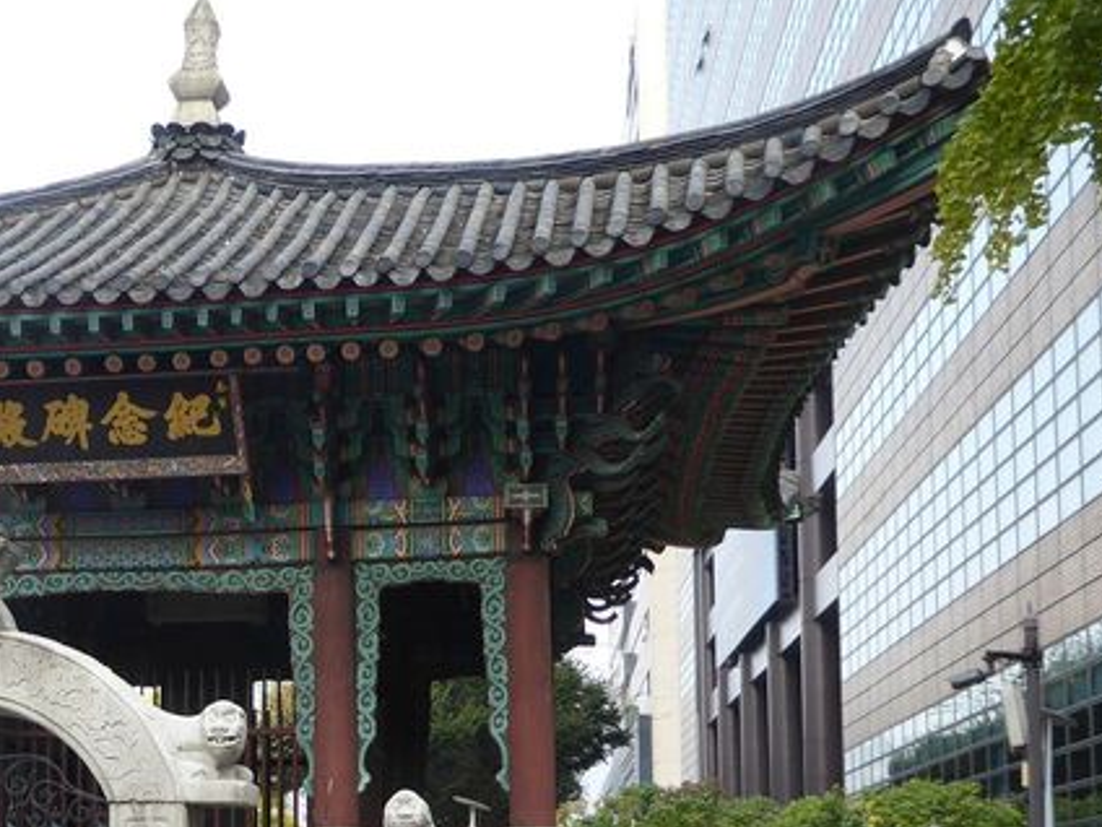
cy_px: 757
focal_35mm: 68
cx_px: 120
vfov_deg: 21.1
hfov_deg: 27.6
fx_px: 2165
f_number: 3.7
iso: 80
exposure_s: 1/160
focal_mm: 6.3
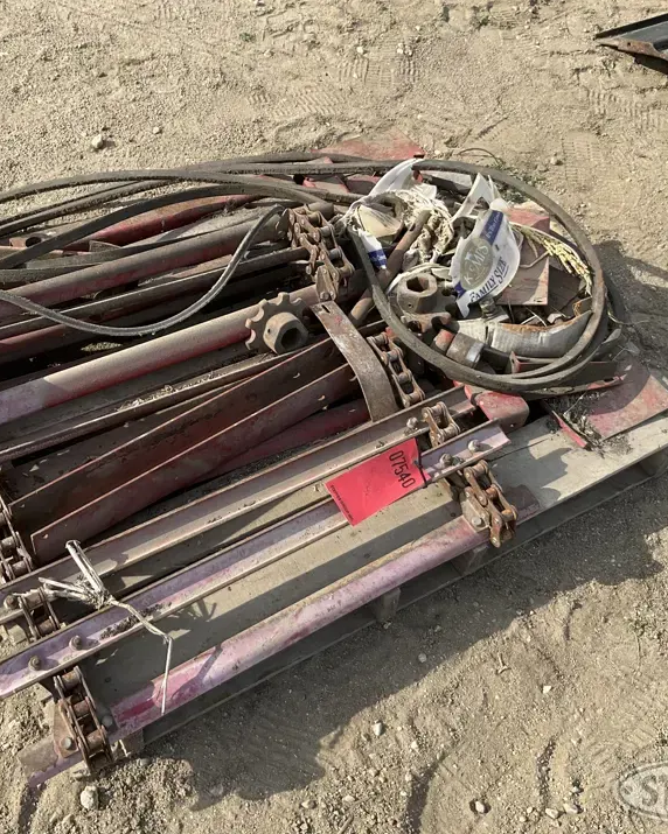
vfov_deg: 47.9
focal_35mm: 38
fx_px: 939
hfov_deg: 39.0
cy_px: 418
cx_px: 259
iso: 25
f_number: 1.8
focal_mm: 3
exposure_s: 1/944
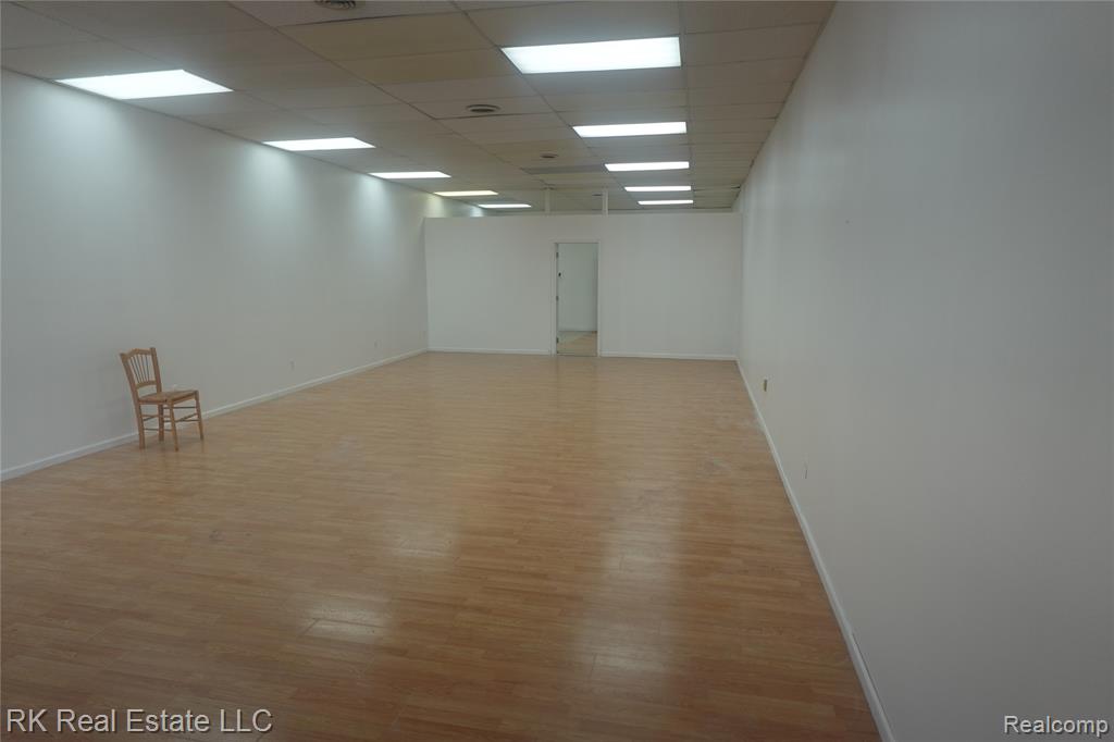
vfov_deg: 61.9
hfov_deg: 84.0
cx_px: 557
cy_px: 371
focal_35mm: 20
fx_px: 619
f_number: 2
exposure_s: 1/200
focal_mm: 7.6
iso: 125
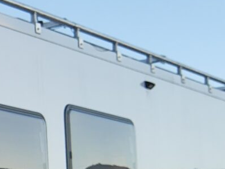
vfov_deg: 9.0
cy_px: 258
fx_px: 1040
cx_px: -332
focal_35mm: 160
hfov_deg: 10.5
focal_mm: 3.08
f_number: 2
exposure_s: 1/141
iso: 32
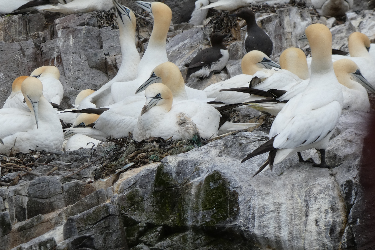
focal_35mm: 463
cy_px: 73
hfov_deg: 4.5
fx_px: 4822
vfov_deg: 3.0
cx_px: 108
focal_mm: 55.4
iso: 80
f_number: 5.6
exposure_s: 1/320
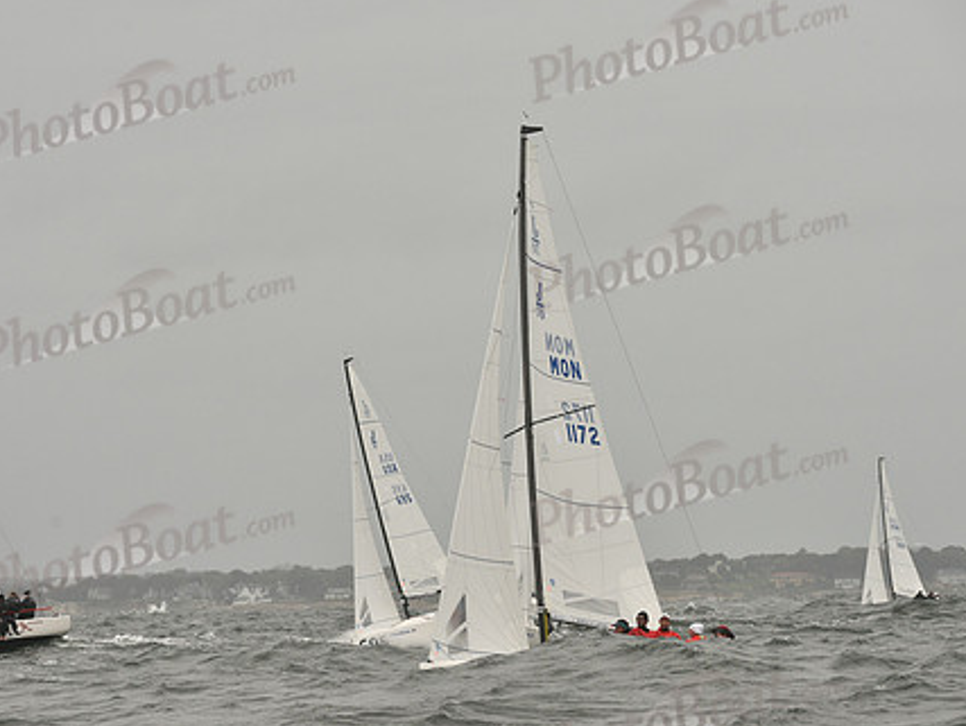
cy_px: 401
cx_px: 414
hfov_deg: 7.6
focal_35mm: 261
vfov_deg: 5.7
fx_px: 7290
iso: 400
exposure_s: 1/1250
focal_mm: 200
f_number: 7.1
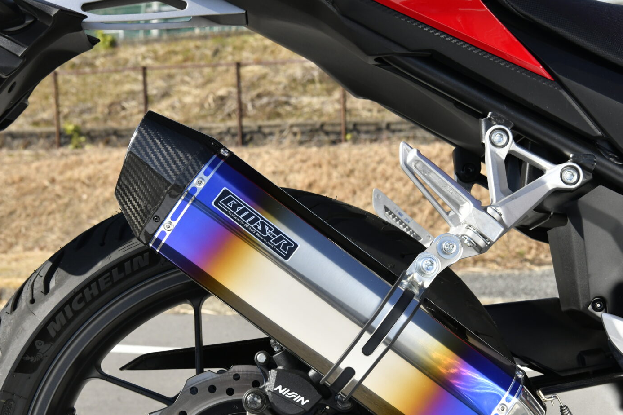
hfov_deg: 27.0
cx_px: 360
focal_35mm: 75
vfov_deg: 18.1
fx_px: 1298
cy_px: 278
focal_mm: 52
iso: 1000
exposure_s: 1/1000
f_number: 13
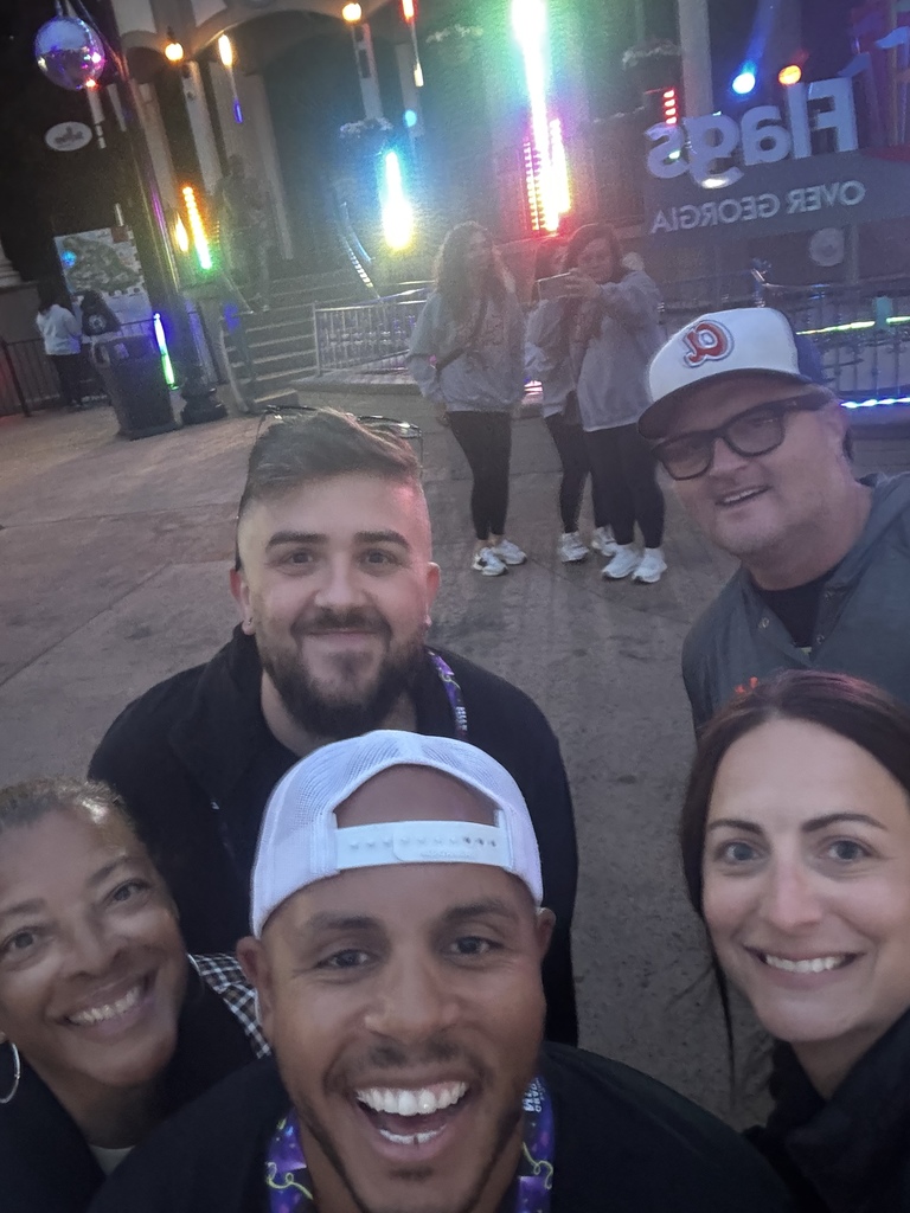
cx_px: 455
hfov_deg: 46.8
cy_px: 606
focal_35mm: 30
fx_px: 1052
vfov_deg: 60.0
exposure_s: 1/15
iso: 800
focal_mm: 2.69
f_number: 1.9
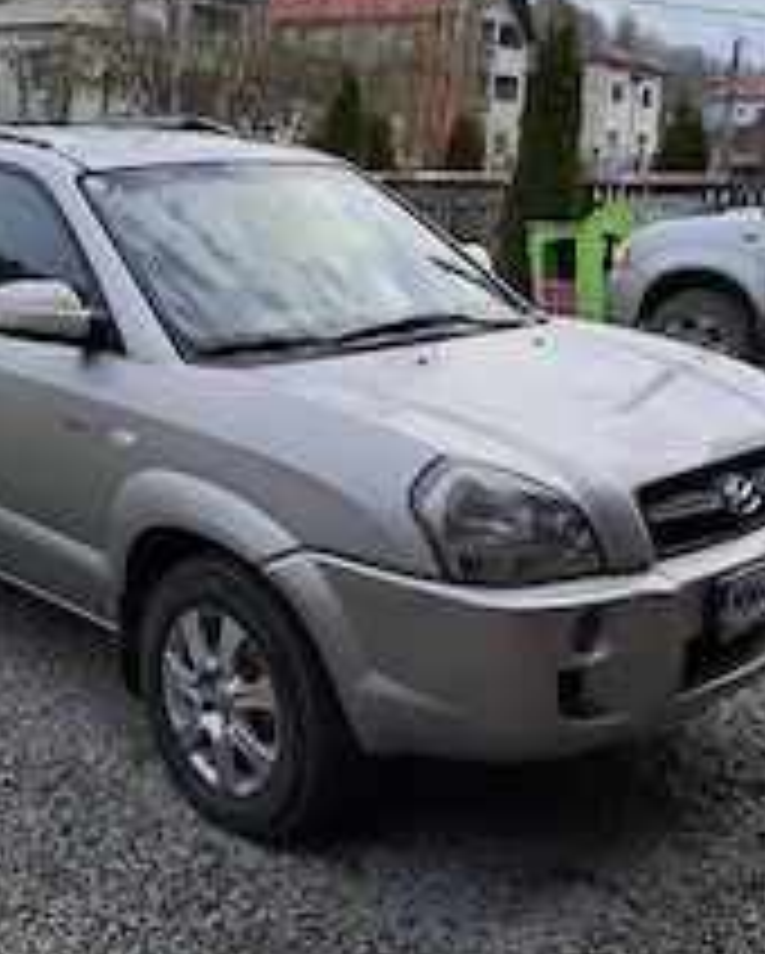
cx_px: 225
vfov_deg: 39.9
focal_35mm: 46
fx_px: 1300
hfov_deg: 32.4
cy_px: 328
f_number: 1.8
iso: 32
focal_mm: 4.65
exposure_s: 1/1429
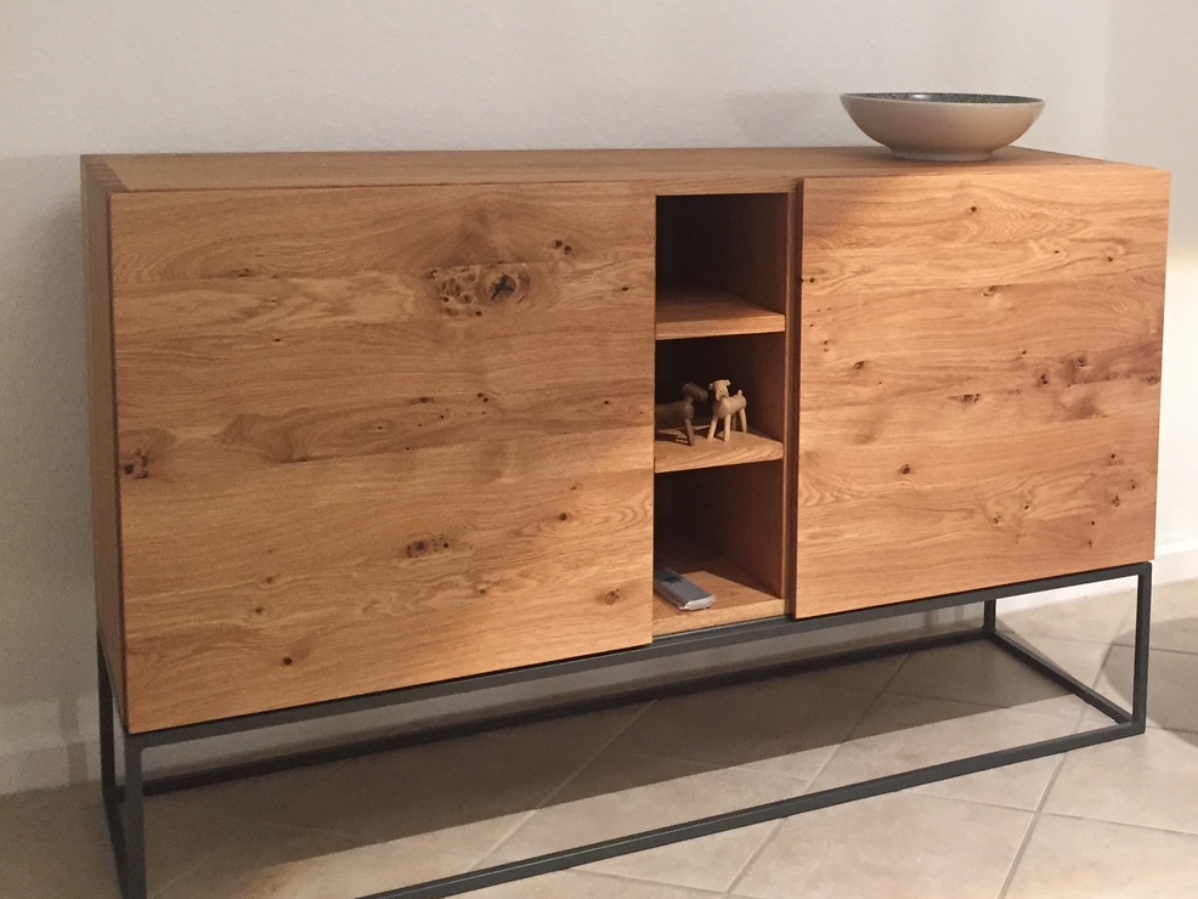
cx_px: 989
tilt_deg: -7.1
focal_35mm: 48
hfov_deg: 37.9
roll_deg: -0.6
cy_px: 253
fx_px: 1662
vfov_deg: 29.9
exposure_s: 1/33
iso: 200
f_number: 2.2
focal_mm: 4.15
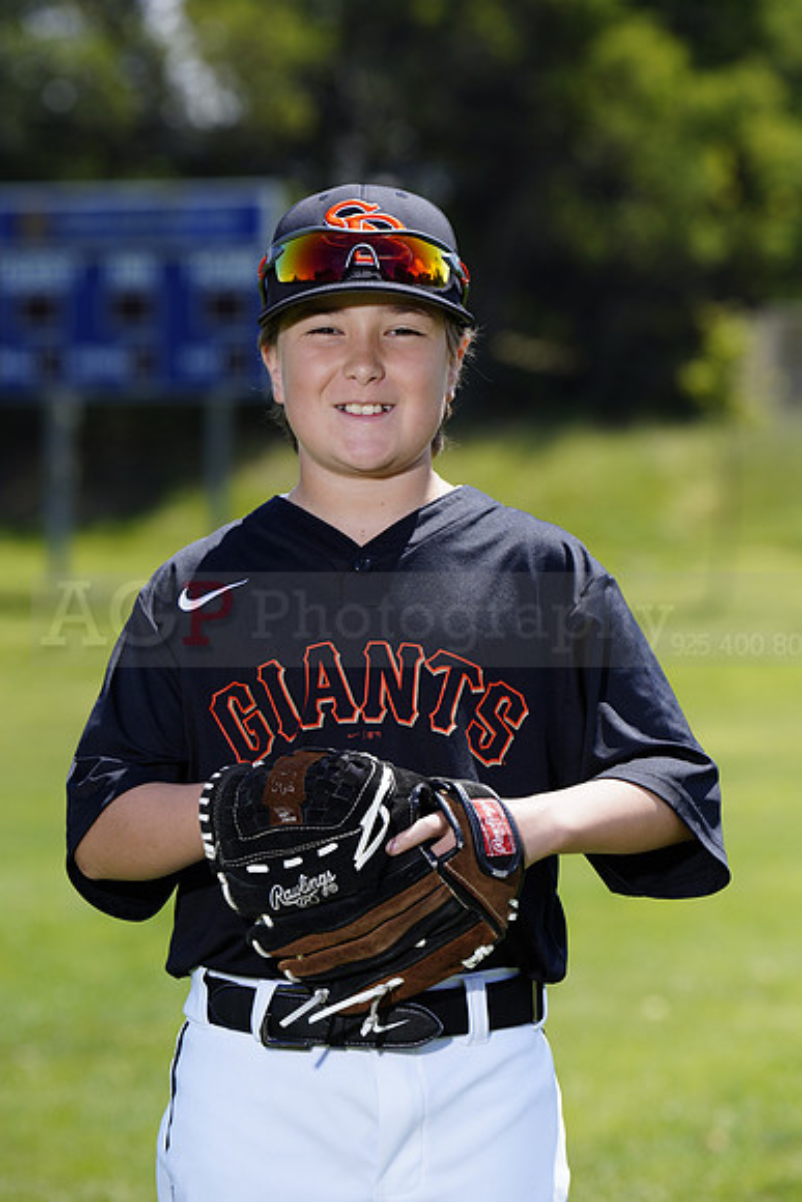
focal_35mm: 180
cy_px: 601
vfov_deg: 11.4
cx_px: 401
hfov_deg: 7.6
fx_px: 6011
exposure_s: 1/250
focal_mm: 180
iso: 100
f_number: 6.3
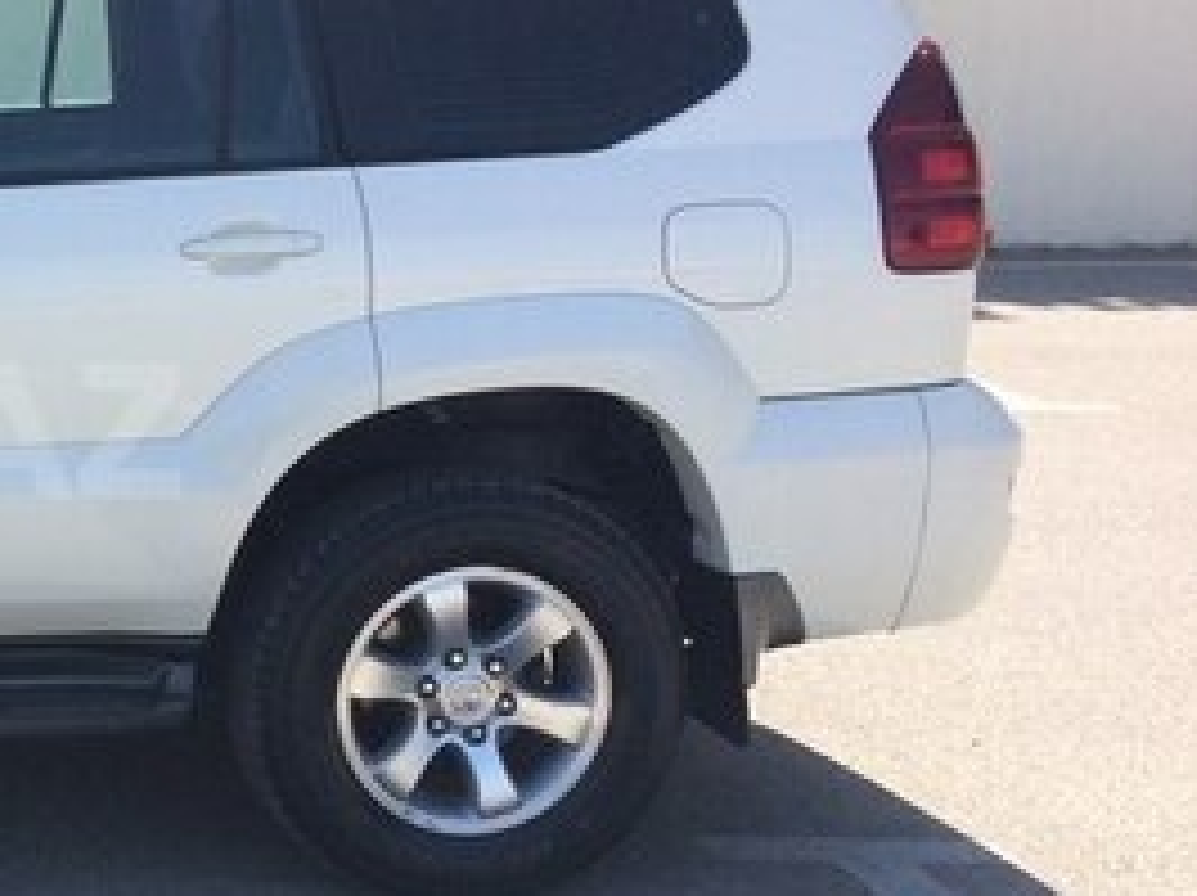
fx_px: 2487
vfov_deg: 20.4
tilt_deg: -9.2
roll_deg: +0.1
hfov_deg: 24.3
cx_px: -279
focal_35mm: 72
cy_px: 430
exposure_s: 1/1080
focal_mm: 4.15
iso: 32
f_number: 2.2
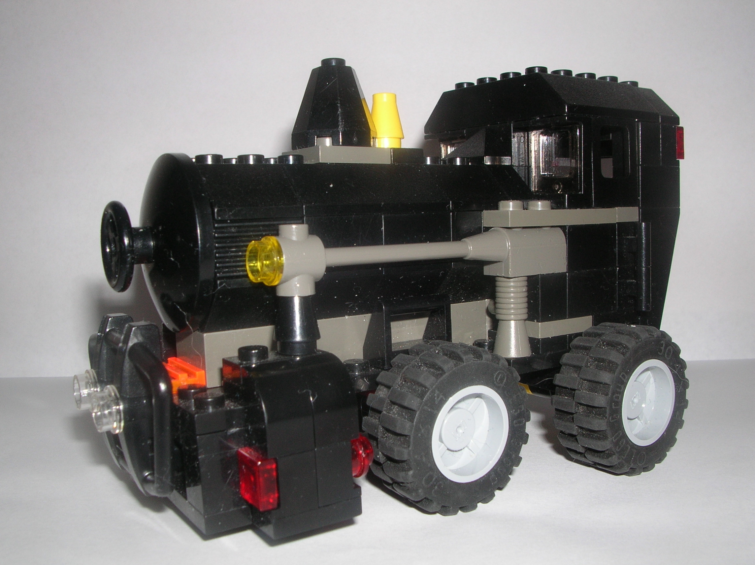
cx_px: 378
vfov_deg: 40.6
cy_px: 282
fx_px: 763
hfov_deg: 52.7
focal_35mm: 35
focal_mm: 5.8
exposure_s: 1/60.1
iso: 50
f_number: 5.6
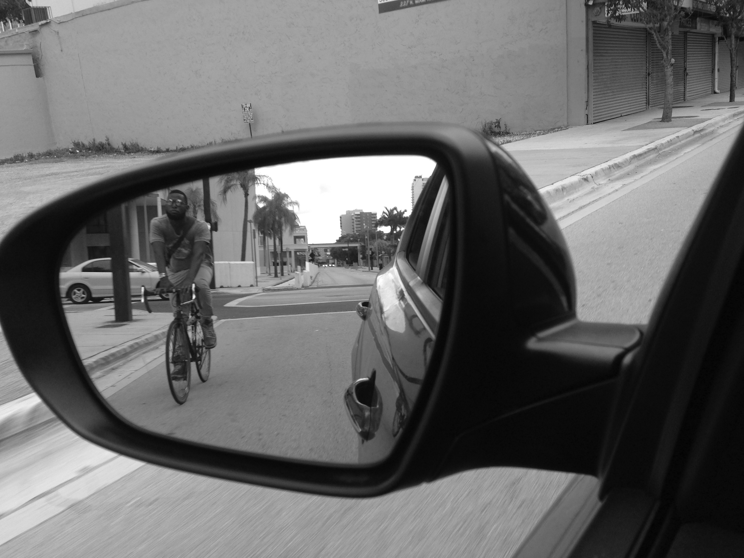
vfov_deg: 42.9
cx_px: 372
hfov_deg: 55.4
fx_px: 709
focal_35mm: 33
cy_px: 279
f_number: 2.4
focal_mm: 4.12
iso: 50
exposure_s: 1/160
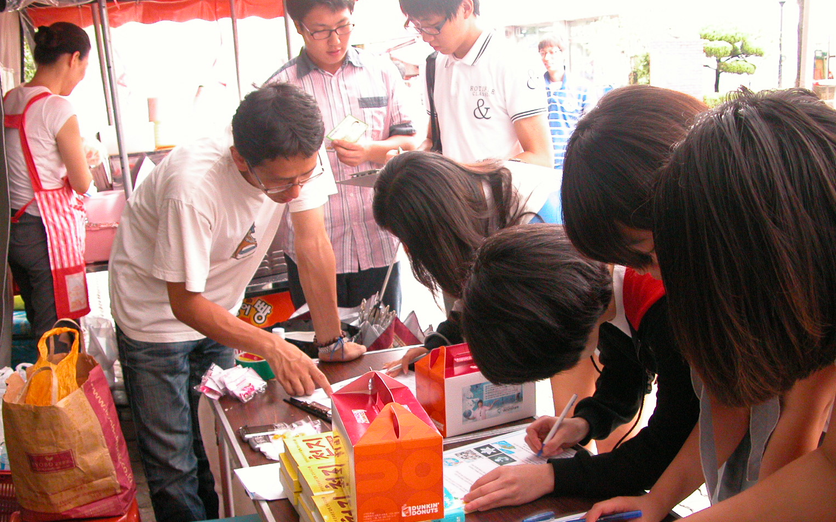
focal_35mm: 39
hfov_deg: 50.4
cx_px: 426
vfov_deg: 32.7
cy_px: 302
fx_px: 888
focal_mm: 8.9
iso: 400
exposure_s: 1/75.6
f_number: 3.2
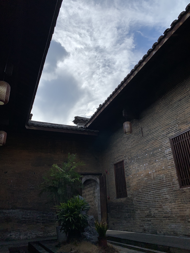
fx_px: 190
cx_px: 95
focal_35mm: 26
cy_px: 126
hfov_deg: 53.1
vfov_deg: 67.3
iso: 25
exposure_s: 1/2994
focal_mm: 4.25
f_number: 1.8
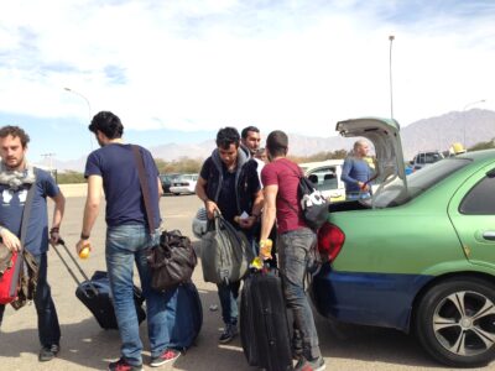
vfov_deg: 42.9
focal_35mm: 33
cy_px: 186
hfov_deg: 55.4
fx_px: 472
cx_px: 248
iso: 50
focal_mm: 4.12
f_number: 2.4
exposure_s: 1/1063
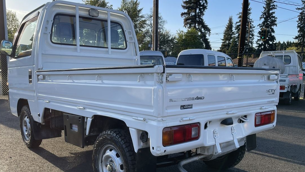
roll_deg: -1.0
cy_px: 102
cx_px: 136
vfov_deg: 36.6
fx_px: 259
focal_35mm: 32
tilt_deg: -8.7
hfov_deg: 60.9
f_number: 1.6
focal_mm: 5.1
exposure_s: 1/1020
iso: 32
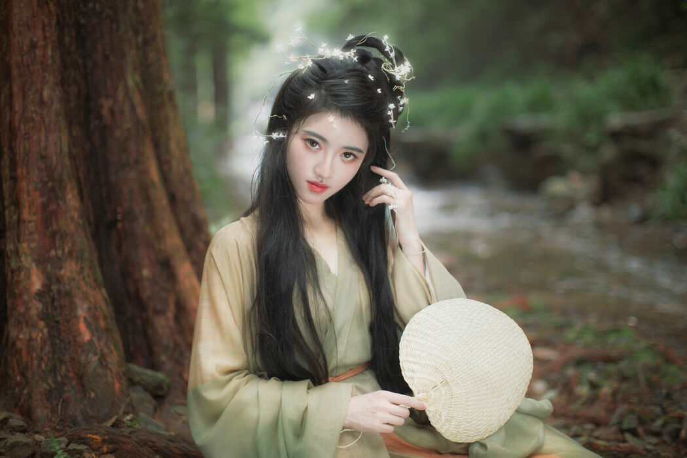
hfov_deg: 40.3
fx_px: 935
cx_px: 344
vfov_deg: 27.5
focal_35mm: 49
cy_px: 229
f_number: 1.4
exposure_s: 1/100
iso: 500
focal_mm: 50
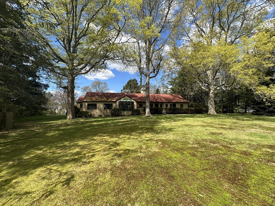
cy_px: 103
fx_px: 111
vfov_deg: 85.7
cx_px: 138
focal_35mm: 14
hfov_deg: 102.1
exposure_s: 1/917
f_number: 2.2
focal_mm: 2.22
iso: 40
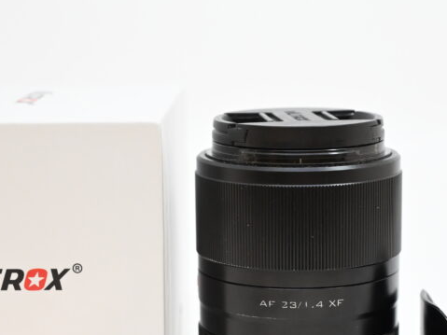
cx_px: 246
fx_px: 1381
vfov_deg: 13.8
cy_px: 210
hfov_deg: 18.4
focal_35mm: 107
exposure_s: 1/640
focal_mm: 52
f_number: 6.3
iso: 3200
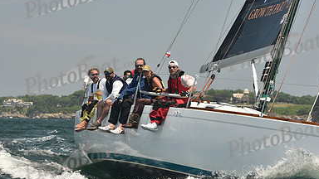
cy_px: 105
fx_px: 1311
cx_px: 185
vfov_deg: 7.8
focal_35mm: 155
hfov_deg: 13.9
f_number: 5.6
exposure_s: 1/640
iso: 250
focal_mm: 98
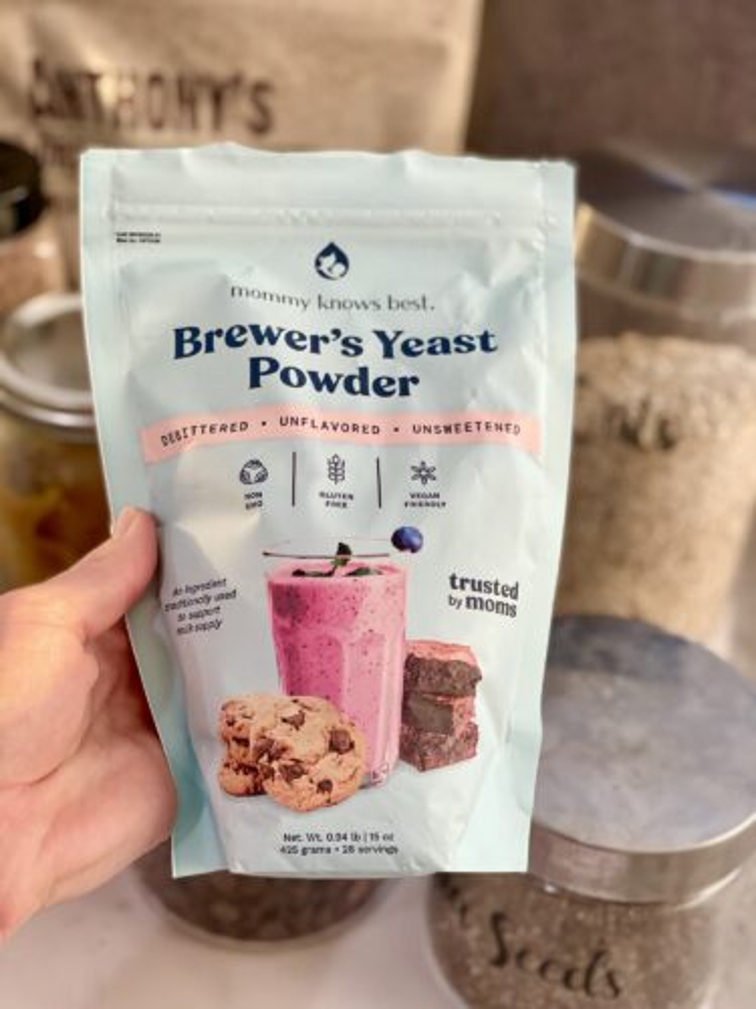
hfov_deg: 28.0
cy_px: 504
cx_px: 378
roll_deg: -6.3
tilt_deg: -37.8
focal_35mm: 52
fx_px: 1514
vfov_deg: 36.8
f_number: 2
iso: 100
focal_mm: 6
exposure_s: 1/61
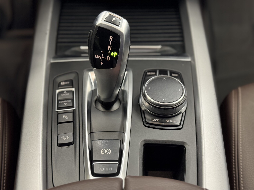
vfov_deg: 30.3
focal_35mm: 48
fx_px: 352
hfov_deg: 39.7
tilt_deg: -56.2
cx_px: 127
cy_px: 95
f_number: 1.78
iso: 200
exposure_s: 1/40
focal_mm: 6.76
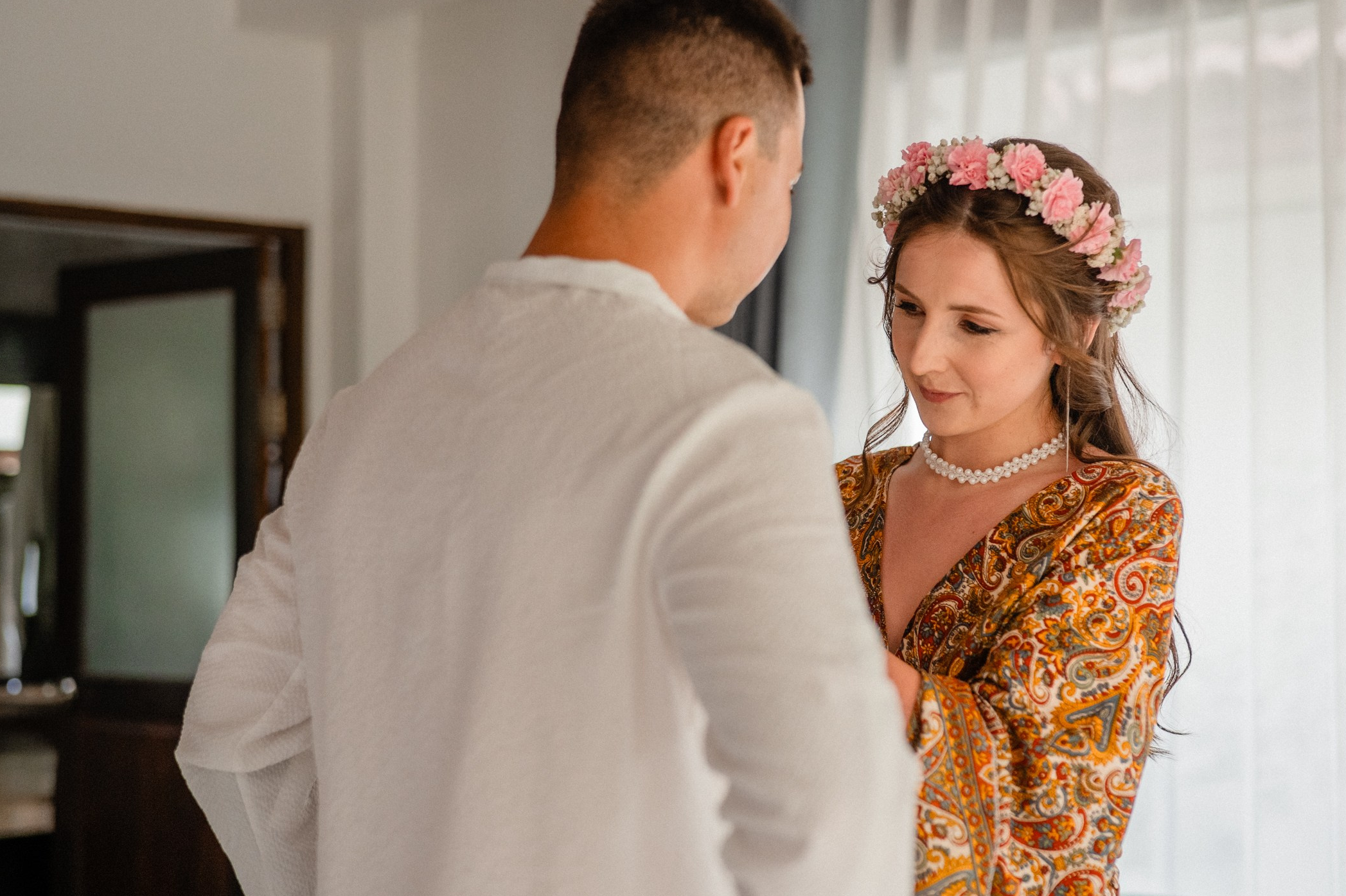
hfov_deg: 35.0
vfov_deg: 23.8
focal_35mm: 57
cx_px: 736
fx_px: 2131
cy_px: 429
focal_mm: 50
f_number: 2.2
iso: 1600
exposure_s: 1/400
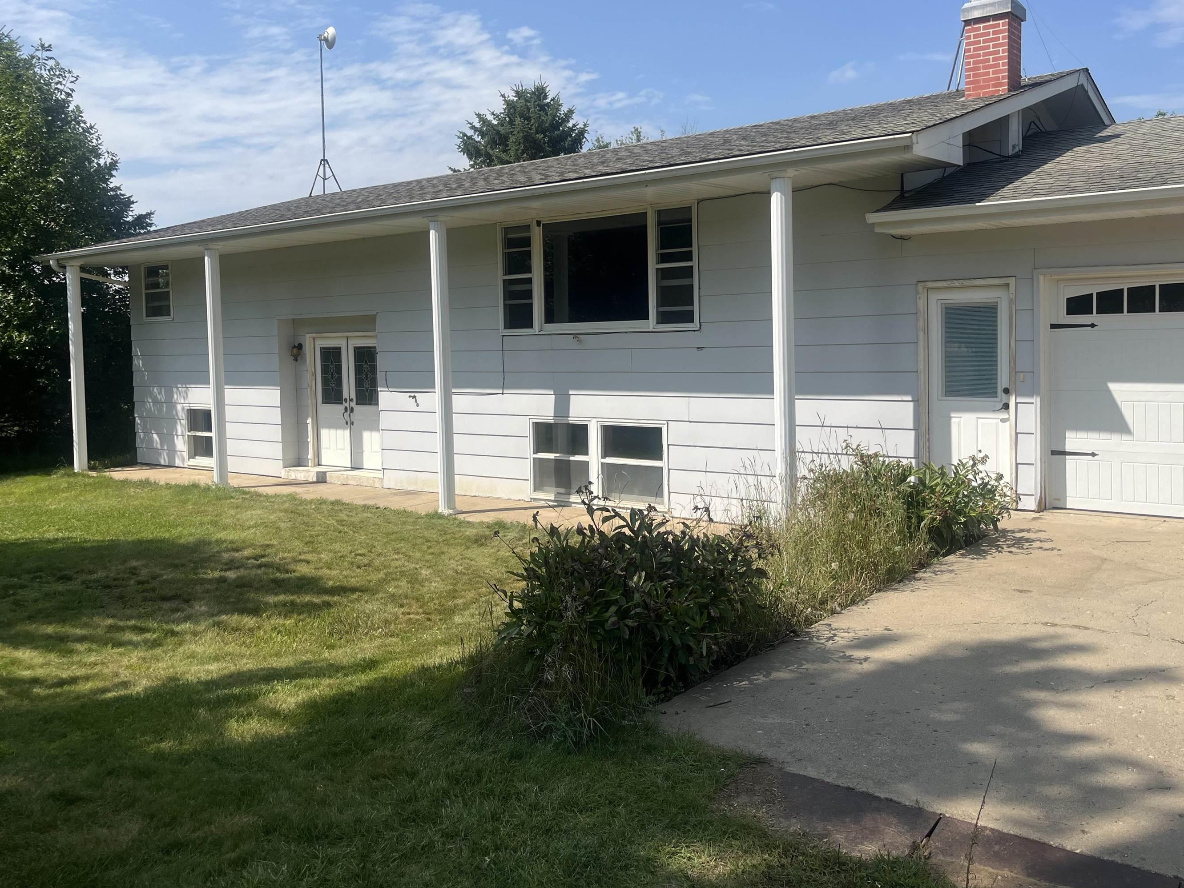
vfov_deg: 46.7
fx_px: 1026
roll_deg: +1.7
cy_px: 378
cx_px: 629
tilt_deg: -2.0
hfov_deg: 59.9
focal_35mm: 30
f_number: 1.6
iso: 50
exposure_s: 1/4149
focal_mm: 5.1
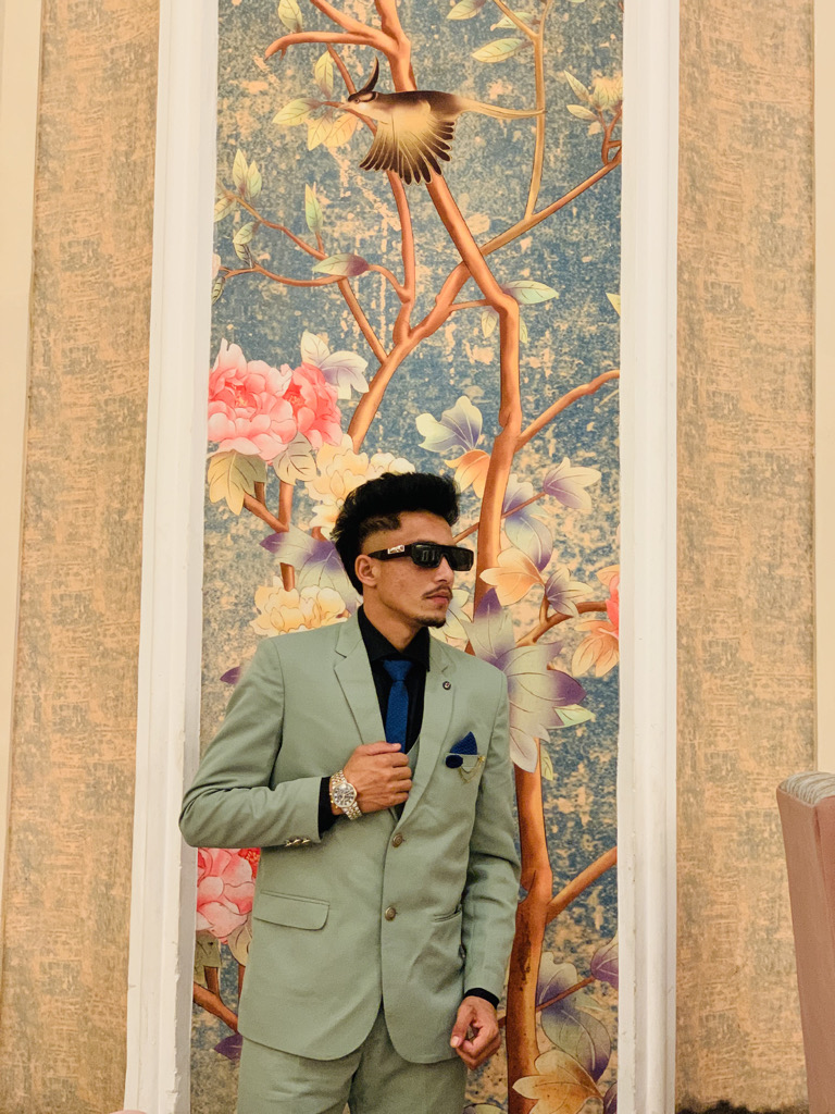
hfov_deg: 28.0
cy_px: 557
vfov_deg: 36.8
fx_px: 1672
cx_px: 418
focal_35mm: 52
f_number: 2.4
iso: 250
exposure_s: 1/50
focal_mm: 6
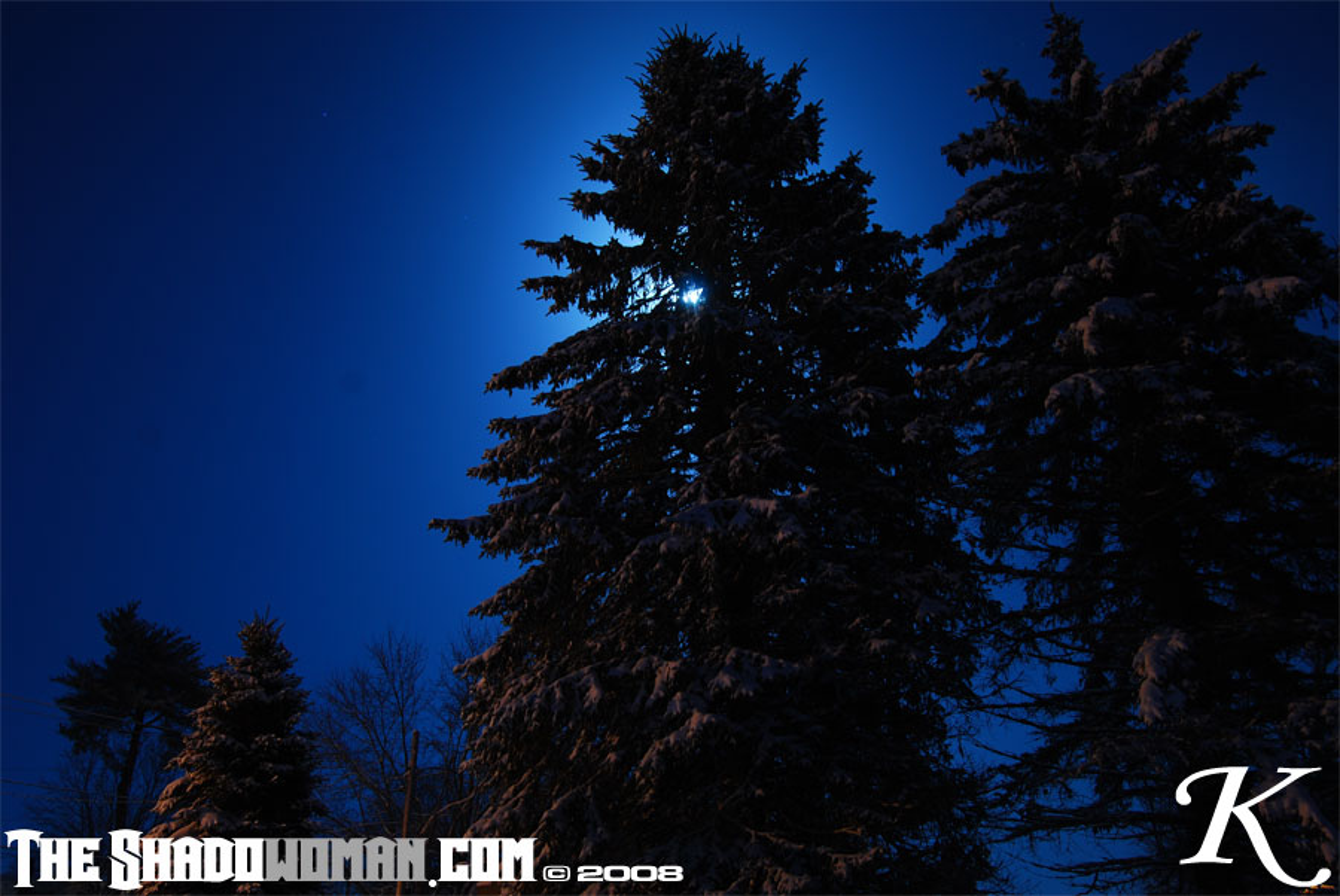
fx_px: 1118
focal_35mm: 30
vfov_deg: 43.7
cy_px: 448
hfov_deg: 61.9
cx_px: 670
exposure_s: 30
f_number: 6.3
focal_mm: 20
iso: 100
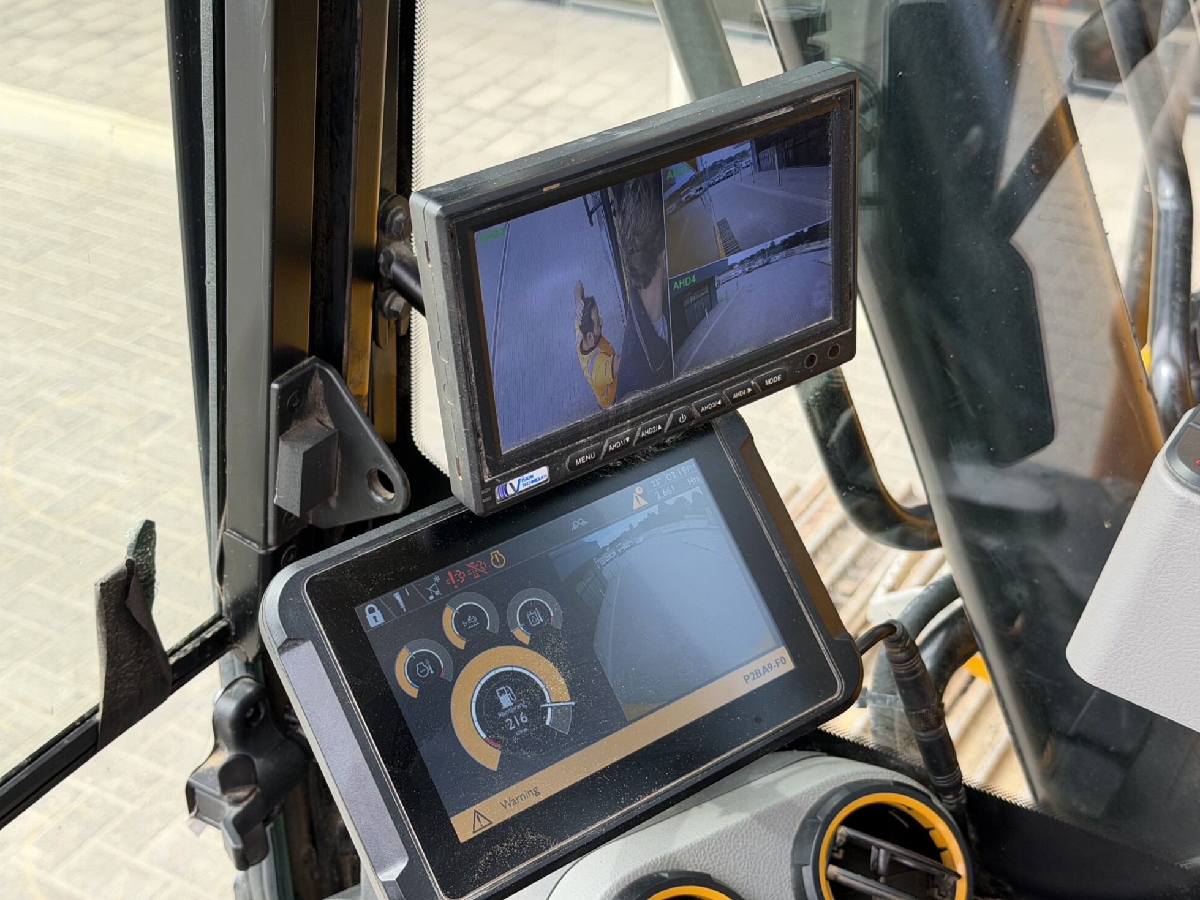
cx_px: 605
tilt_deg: -29.9
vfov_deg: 29.7
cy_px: 448
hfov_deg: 38.9
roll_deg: +0.0
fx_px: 1699
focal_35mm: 49
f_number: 1.78
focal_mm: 6.76
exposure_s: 1/240
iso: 64
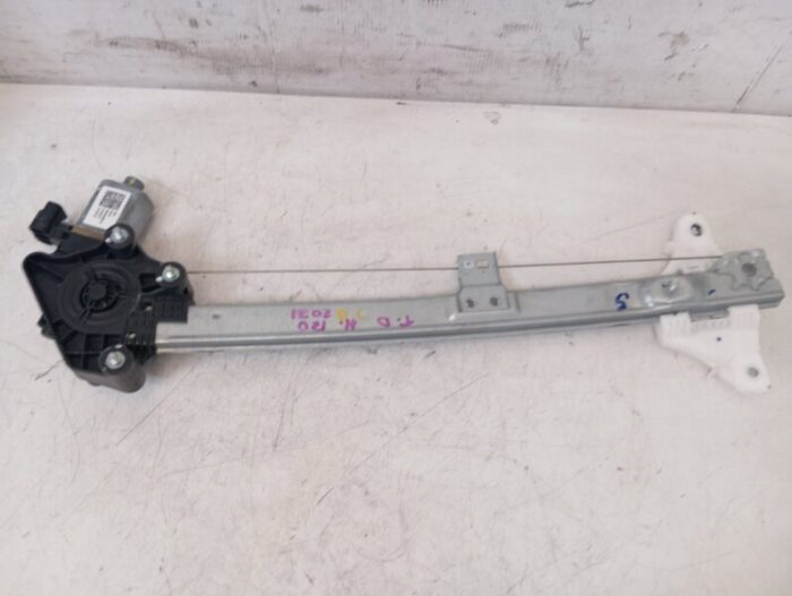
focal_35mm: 28
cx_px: 396
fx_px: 642
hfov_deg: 63.4
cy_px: 298
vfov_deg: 49.9
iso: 219
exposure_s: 1/33.3
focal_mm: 4.22
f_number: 1.8
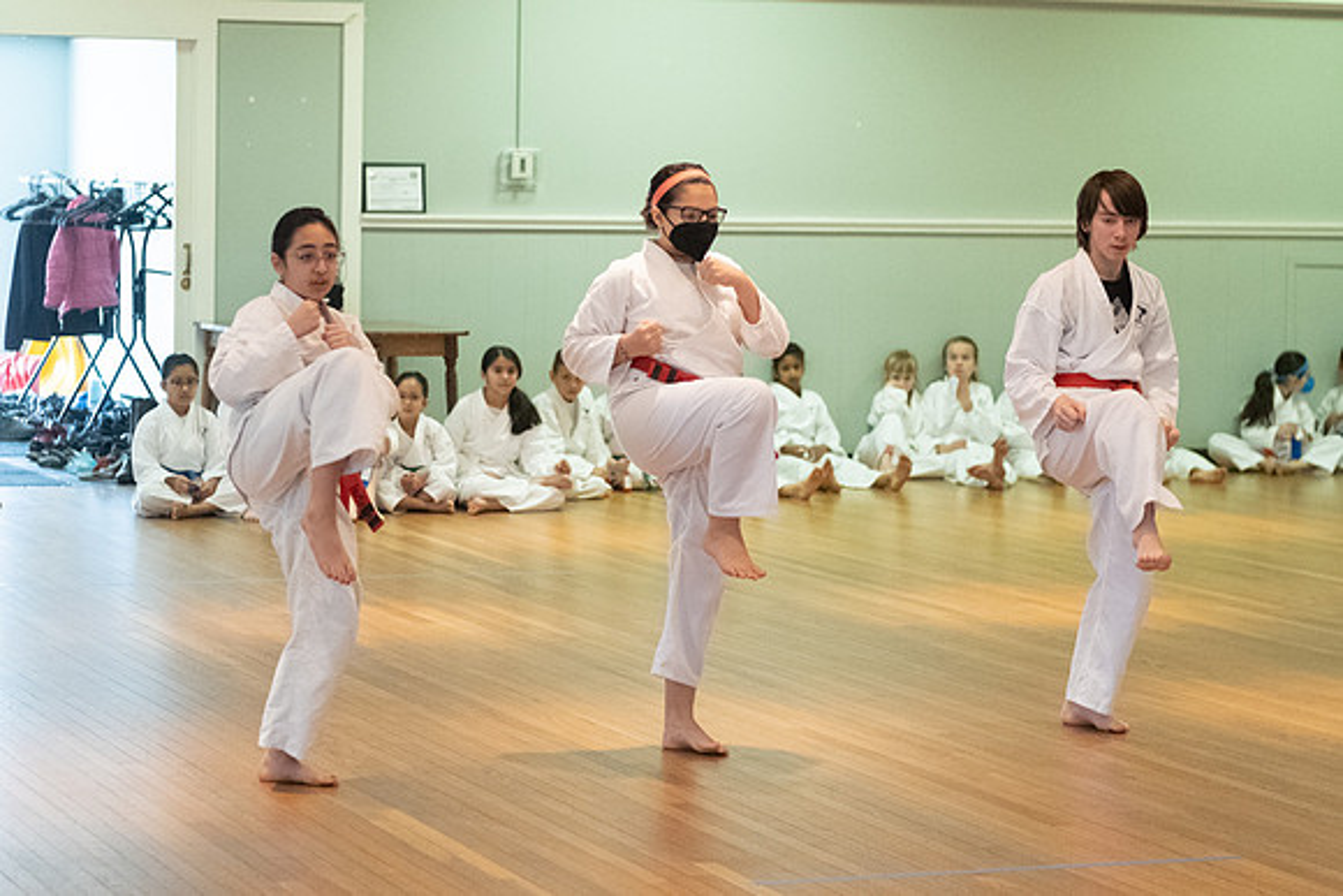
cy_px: 386
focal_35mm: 103
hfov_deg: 19.8
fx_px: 3841
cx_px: 651
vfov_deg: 13.3
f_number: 2
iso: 3200
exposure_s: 1/500
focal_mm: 50
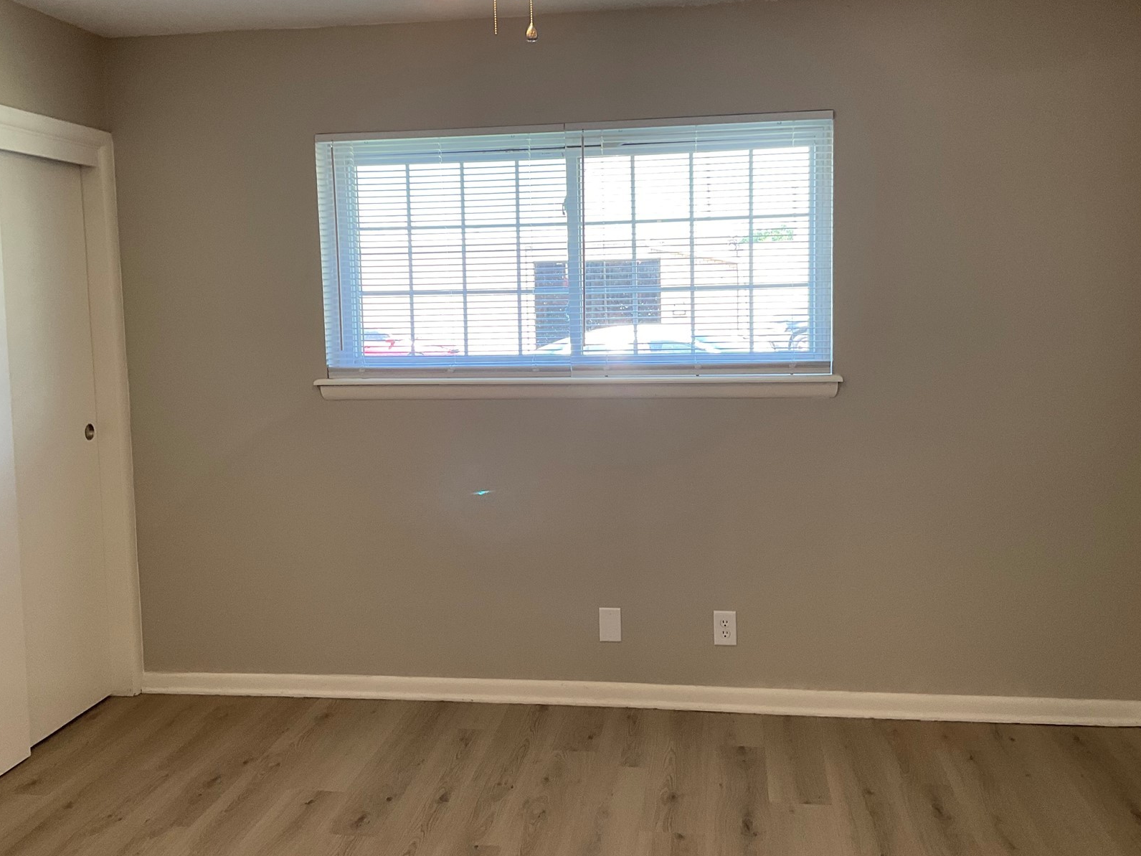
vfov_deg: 40.7
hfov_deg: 52.6
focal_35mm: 35
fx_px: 1154
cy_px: 408
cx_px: 554
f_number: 1.8
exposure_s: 1/60
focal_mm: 3
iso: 40
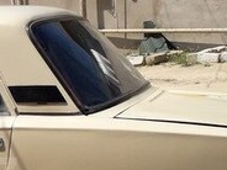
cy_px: 176
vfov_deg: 14.9
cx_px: -109
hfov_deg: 18.1
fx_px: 636
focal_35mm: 97
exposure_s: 1/2268
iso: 40
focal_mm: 3.6
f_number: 1.9
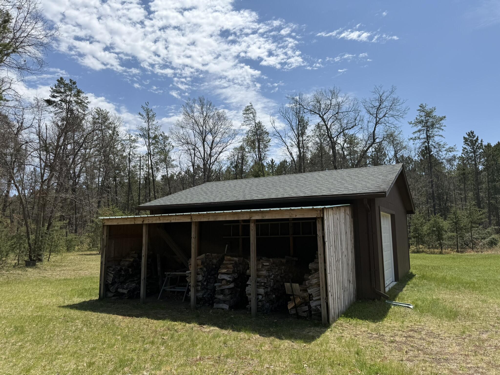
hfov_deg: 71.6
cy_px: 188
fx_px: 347
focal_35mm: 24
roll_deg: +0.4
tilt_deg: +9.0
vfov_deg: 56.8
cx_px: 250
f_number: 1.78
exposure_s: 1/6173
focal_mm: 6.76
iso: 80
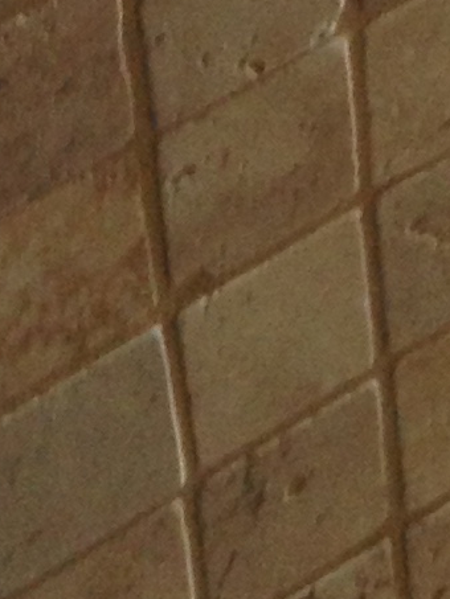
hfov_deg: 5.7
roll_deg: +0.6
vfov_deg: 6.9
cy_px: -1363
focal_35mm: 252
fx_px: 4366
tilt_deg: -26.6
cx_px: 986
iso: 64
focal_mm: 4.28
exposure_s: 1/20
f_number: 2.4
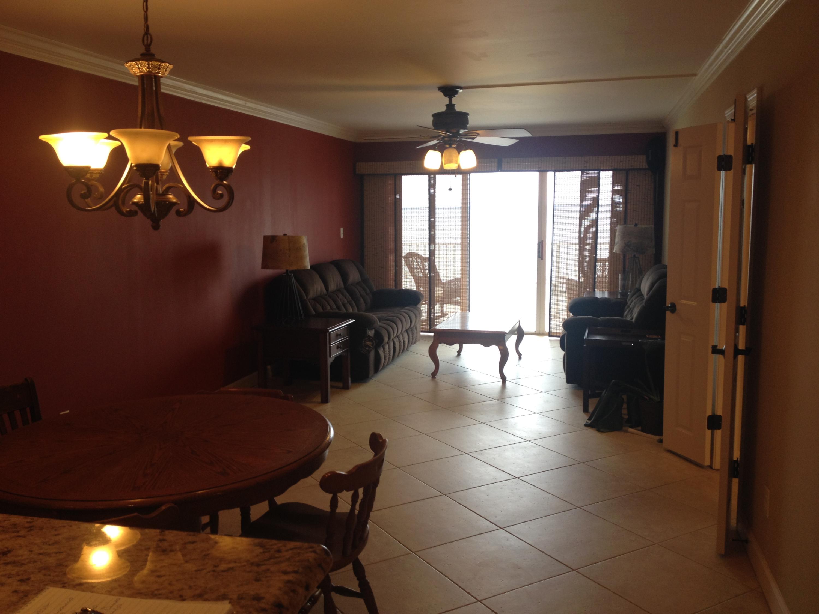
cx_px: 410
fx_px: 828
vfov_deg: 40.7
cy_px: 307
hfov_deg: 52.6
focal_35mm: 35
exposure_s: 1/24
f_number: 2.4
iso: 50
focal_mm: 4.28
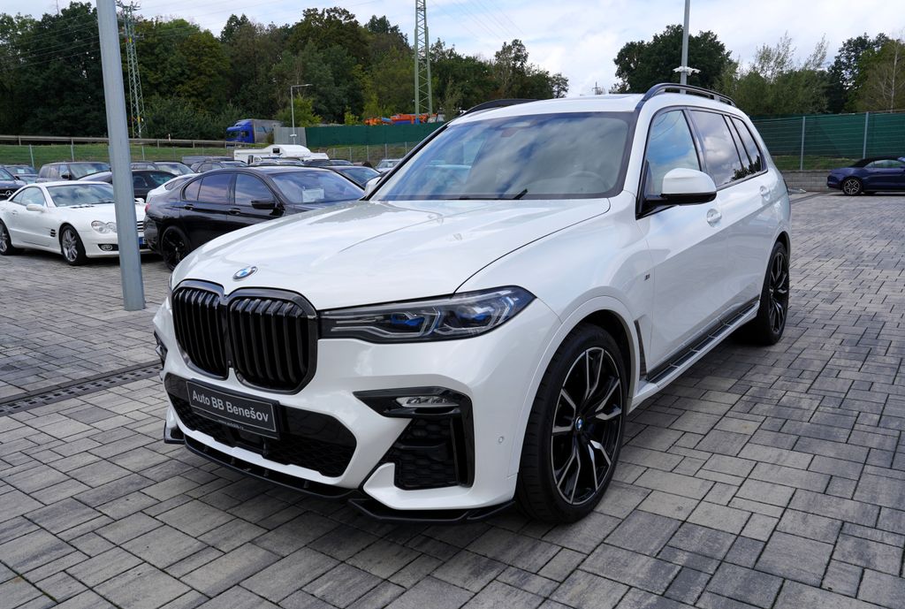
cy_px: 304
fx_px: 655
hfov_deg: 69.2
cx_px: 452
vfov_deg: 49.8
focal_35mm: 26
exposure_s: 1/250
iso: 100
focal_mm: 26
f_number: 8
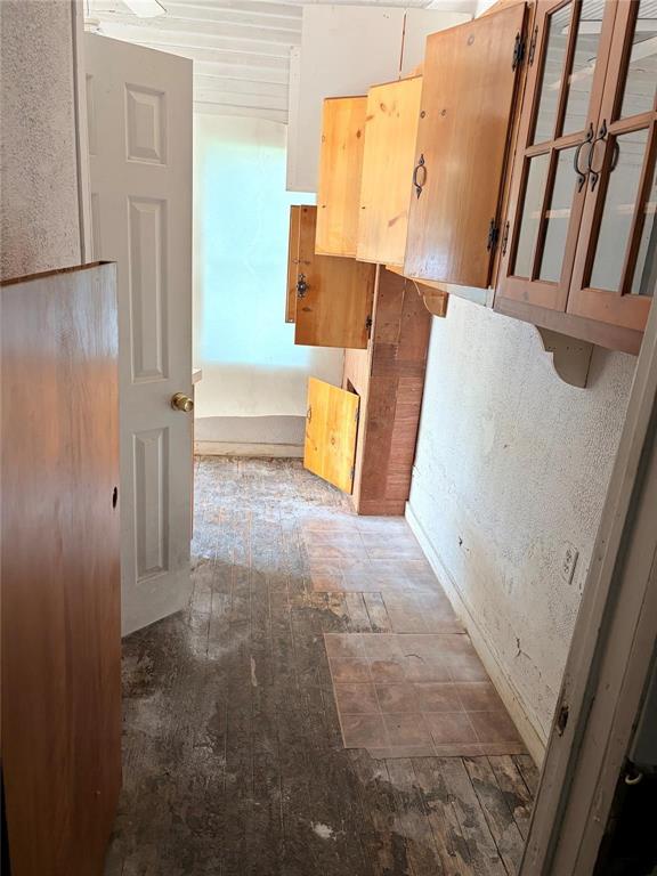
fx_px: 658
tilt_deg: -18.7
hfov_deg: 53.1
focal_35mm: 26
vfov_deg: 67.3
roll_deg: -5.3
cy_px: 438
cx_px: 328
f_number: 1.6
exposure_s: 1/80
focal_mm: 5.96
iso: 125
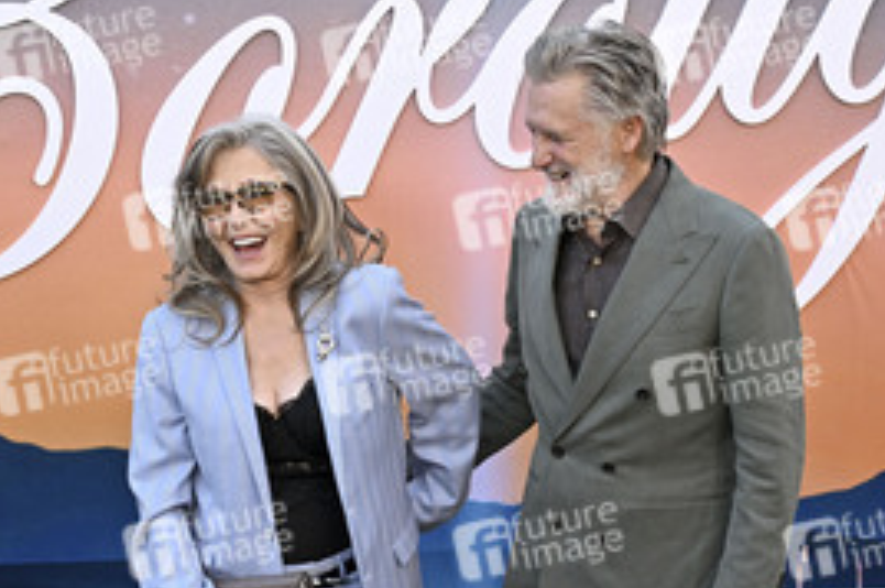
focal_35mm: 59
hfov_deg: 34.0
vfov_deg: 22.7
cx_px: 451
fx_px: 1449
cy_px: 459
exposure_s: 1/320
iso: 800
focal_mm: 35
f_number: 7.1
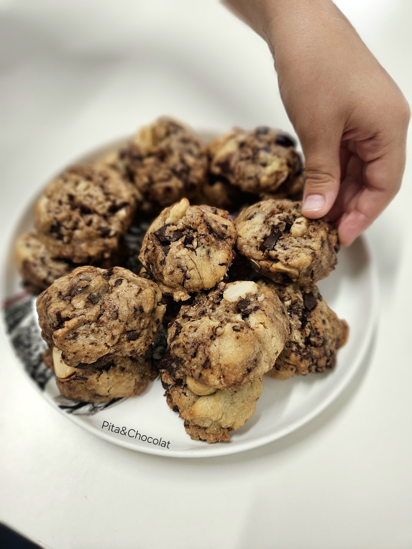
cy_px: 274
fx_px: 365
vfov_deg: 73.9
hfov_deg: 58.9
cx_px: 206
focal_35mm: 23
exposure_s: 1/100
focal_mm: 5.4
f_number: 1.8
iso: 500
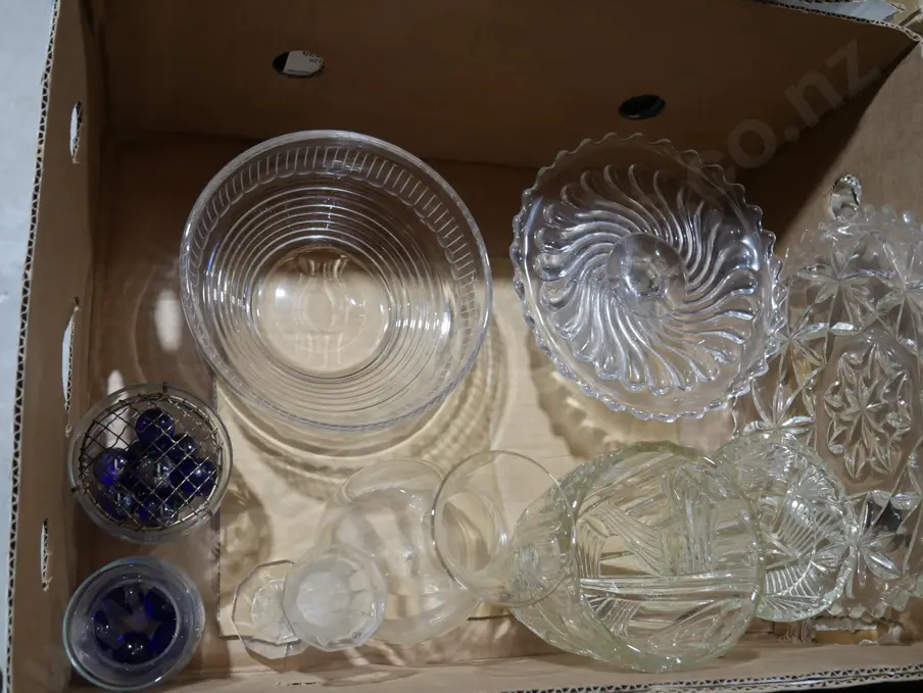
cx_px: 449
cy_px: 370
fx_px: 907
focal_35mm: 34
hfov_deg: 53.9
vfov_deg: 41.8
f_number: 3.6
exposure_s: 1/60
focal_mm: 15
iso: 320
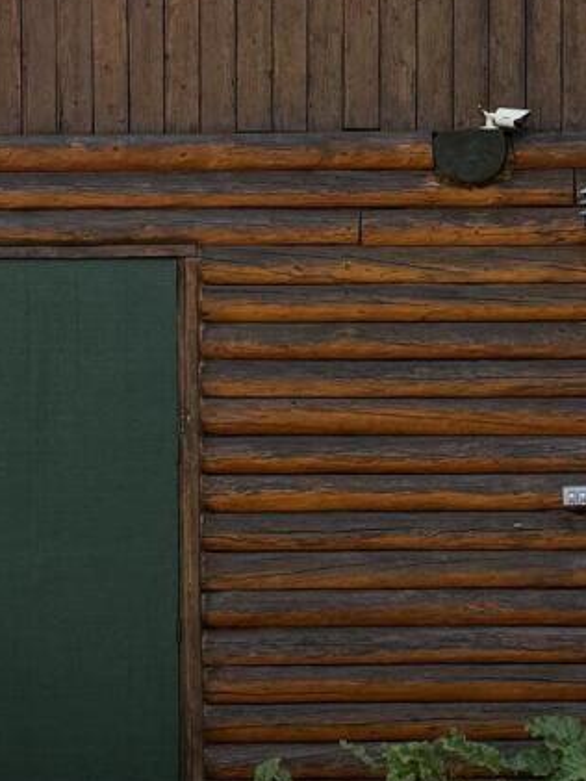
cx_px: 436
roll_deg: -1.7
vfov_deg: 17.2
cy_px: 523
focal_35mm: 114
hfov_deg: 13.0
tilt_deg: +0.3
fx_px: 2572
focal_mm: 6.76
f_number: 1.78
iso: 80
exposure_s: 1/1585
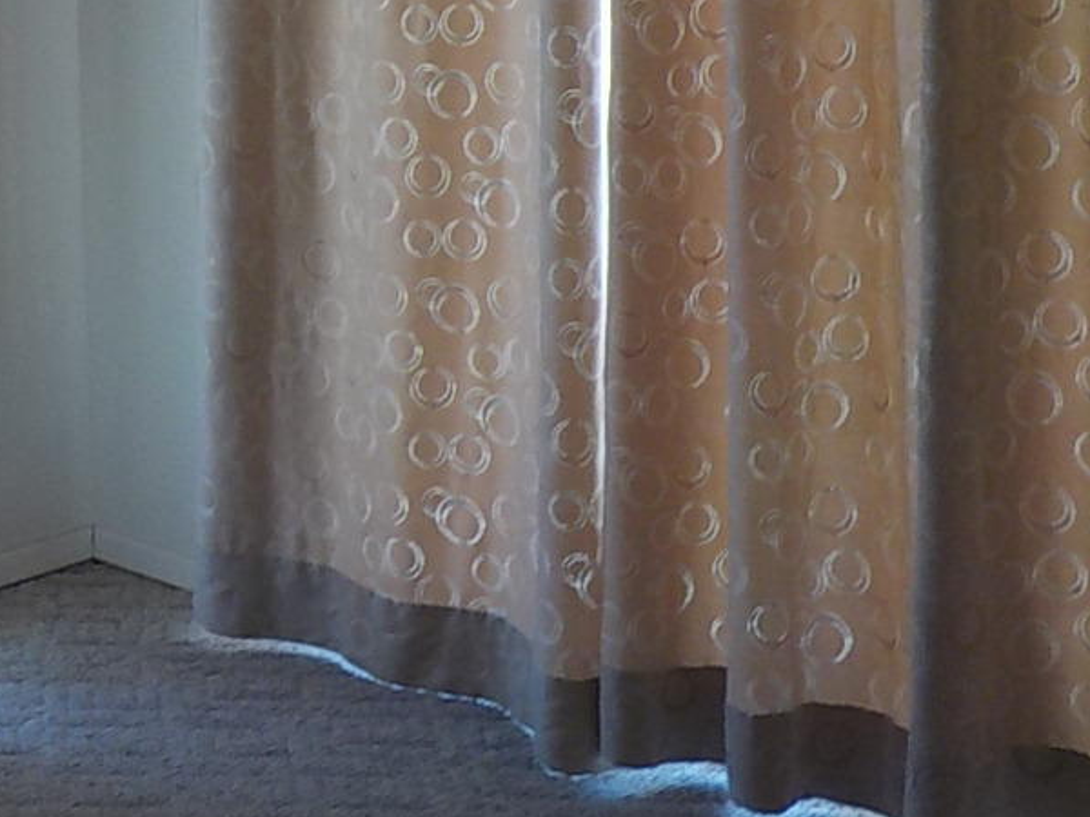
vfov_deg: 17.7
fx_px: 2519
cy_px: -120
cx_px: -71
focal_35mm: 80
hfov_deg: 23.1
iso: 125
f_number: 3.3
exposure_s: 1/80
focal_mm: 4.1
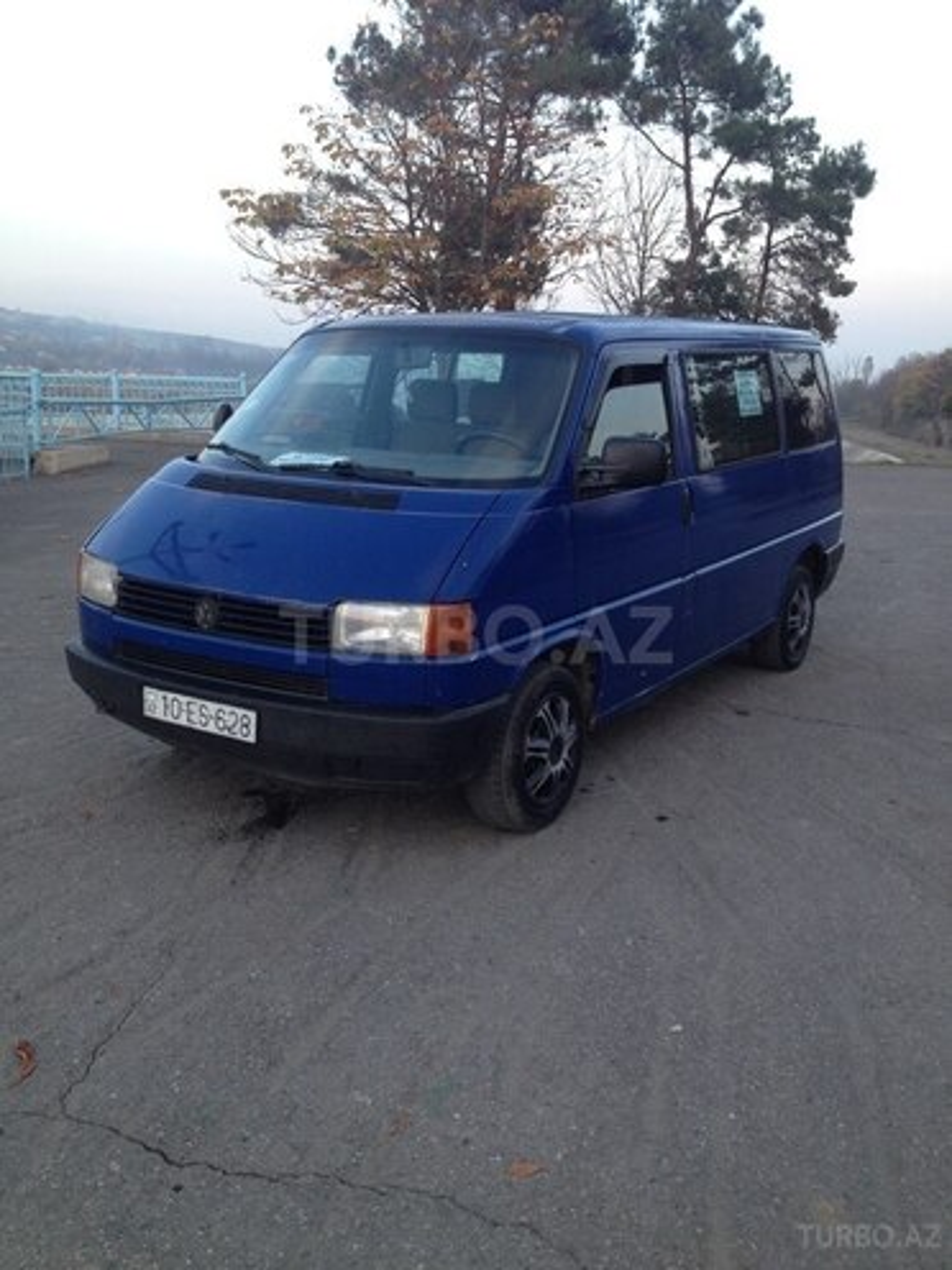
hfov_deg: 40.7
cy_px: 635
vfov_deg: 52.6
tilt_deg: -9.1
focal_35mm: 35
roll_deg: -1.3
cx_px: 476
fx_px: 1283
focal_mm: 4.28
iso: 50
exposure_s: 1/40
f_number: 2.4
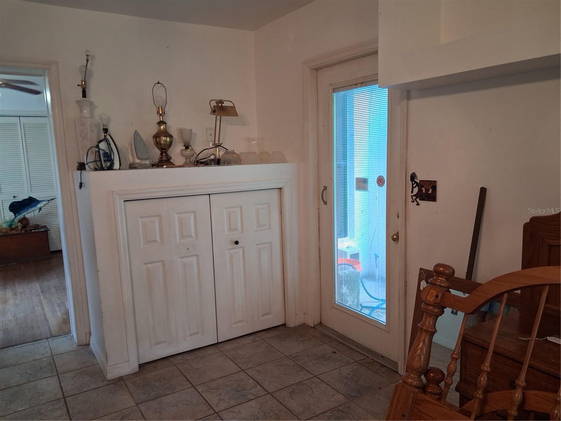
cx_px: 280
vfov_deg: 51.4
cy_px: 210
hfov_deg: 65.3
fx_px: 438
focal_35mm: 27
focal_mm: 4
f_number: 1.8
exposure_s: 1/60
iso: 320
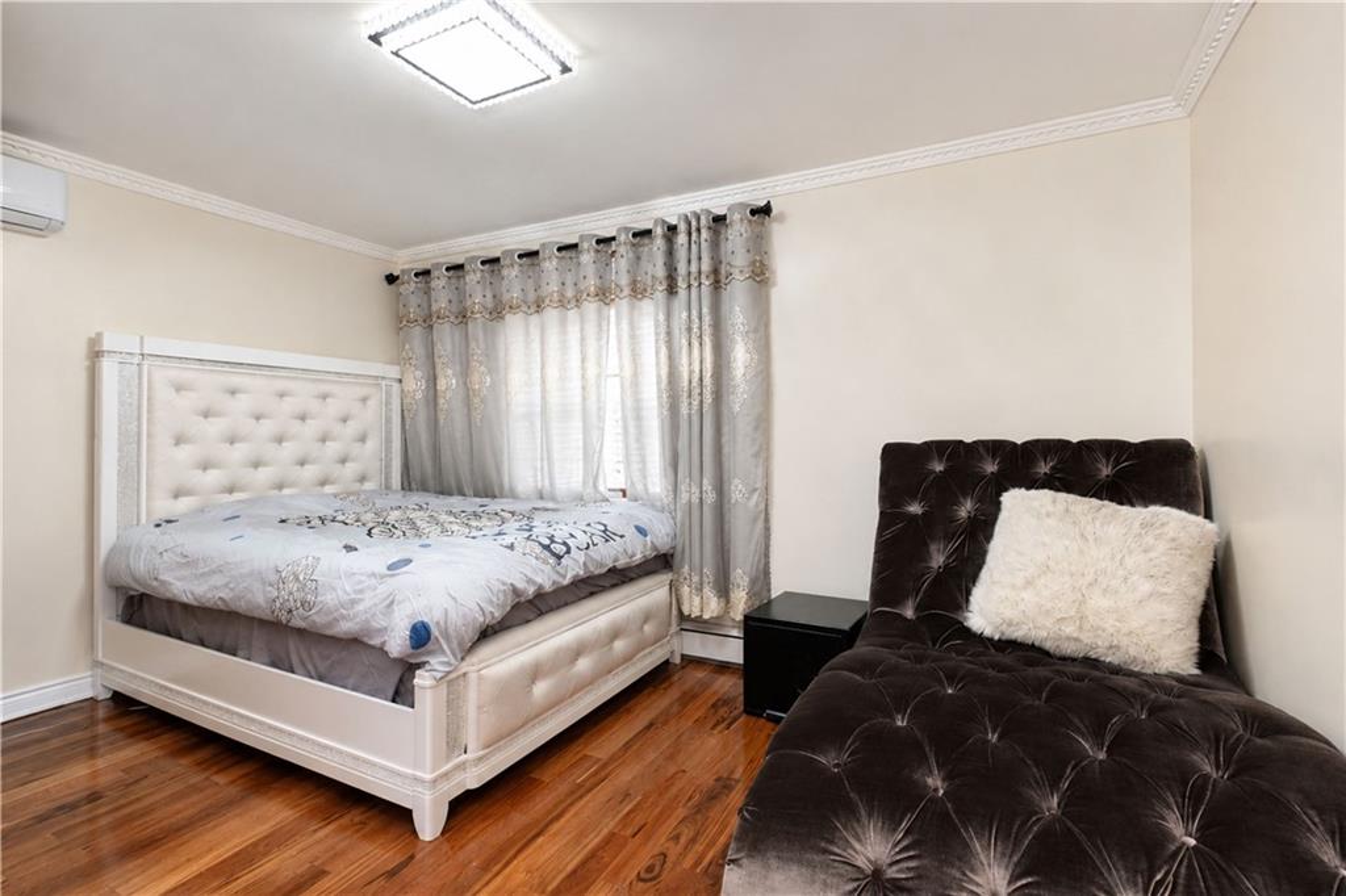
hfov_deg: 100.4
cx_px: 673
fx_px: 561
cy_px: 448
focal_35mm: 15
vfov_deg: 77.3
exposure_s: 1/80
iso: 1600
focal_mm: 10
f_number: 7.1
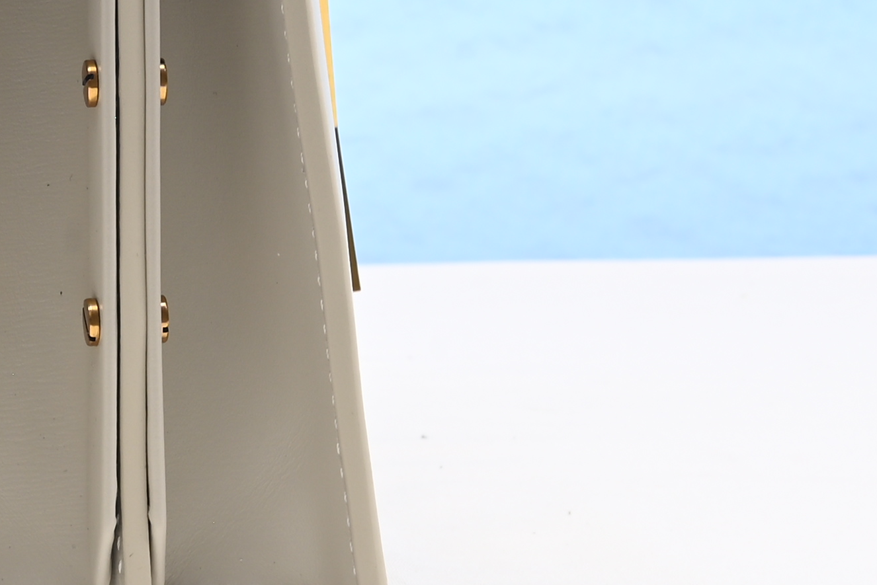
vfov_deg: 7.2
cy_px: -439
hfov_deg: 10.9
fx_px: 4532
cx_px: -19
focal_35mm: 186
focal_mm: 41
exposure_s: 1/2
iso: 100
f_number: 16
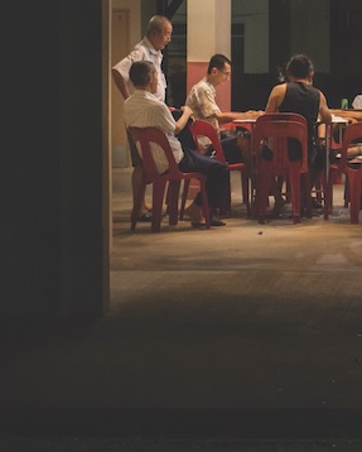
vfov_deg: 14.6
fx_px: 1752
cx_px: 544
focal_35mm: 131
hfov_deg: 11.3
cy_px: 83
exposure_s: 1/80
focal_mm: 50
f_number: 9
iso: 2000
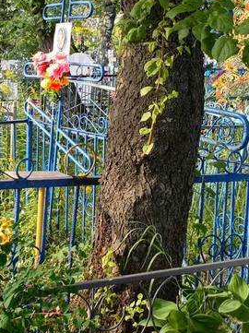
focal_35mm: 71
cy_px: 151
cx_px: -2
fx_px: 682
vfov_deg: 27.4
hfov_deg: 20.0
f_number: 1.69
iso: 160
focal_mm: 4.76
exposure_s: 1/100
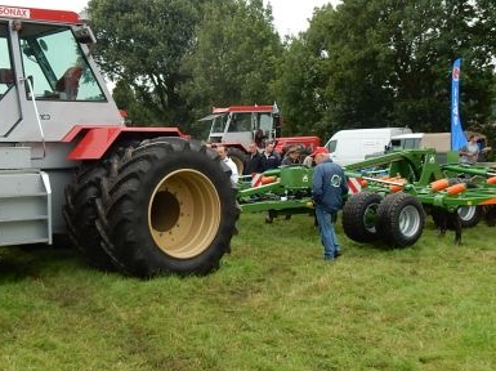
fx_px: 744
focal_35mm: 52
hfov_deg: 36.5
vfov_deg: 27.9
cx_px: 169
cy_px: 219
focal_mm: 4.5
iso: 125
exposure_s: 1/250
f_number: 3.7
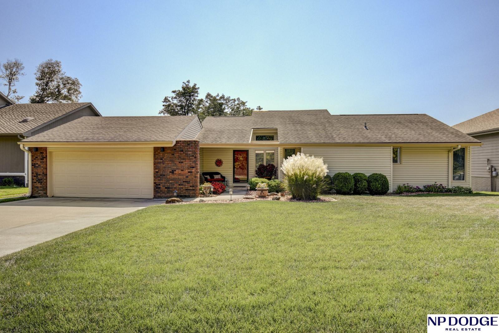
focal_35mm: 21
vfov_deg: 59.5
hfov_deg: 81.2
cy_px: 166
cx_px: 250
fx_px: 291
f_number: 8
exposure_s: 1/500
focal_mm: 14
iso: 400
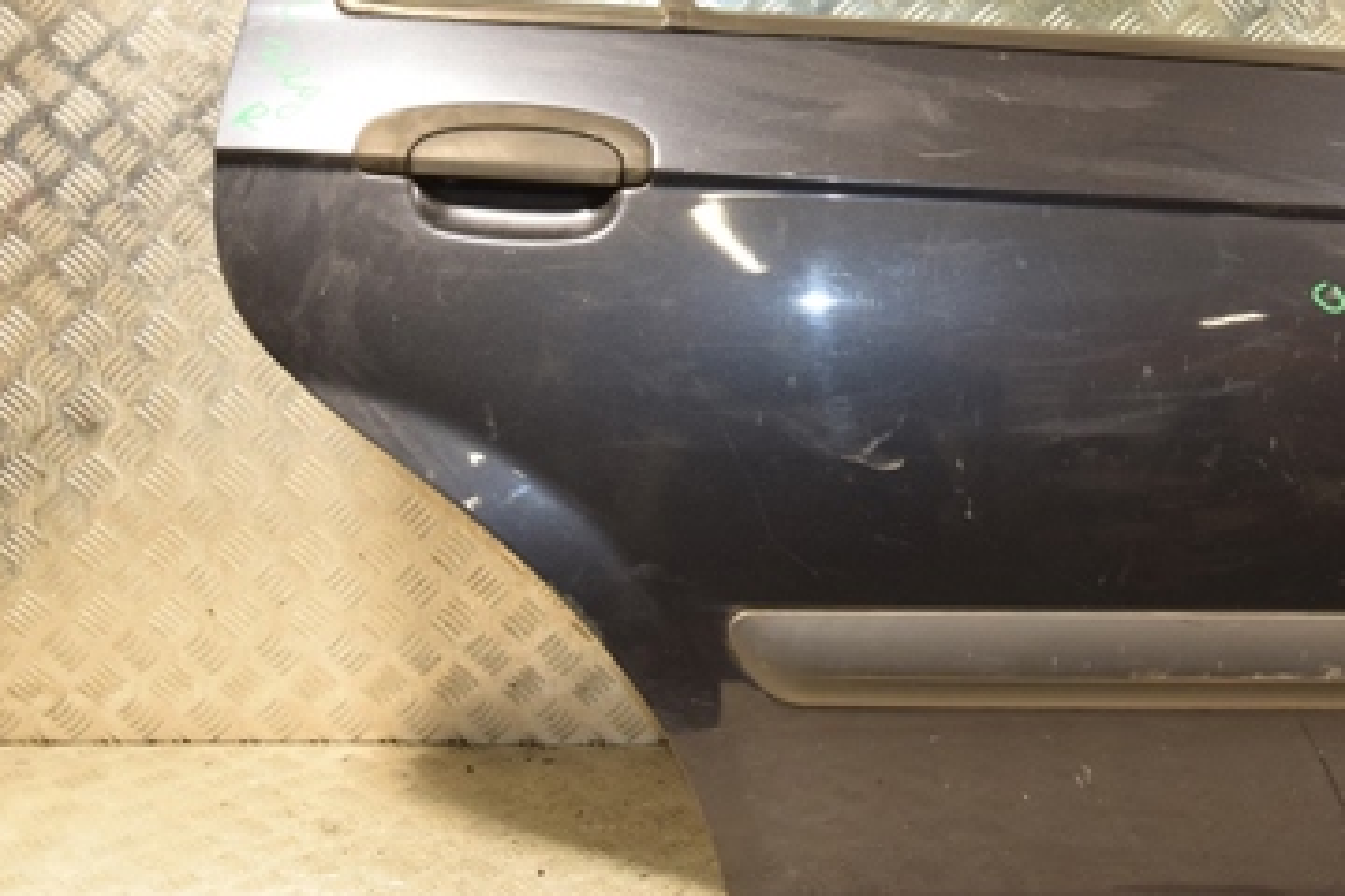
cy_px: 235
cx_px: 956
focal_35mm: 48
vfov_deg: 27.7
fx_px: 1793
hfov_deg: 40.3
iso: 800
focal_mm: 18
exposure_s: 1/160
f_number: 5
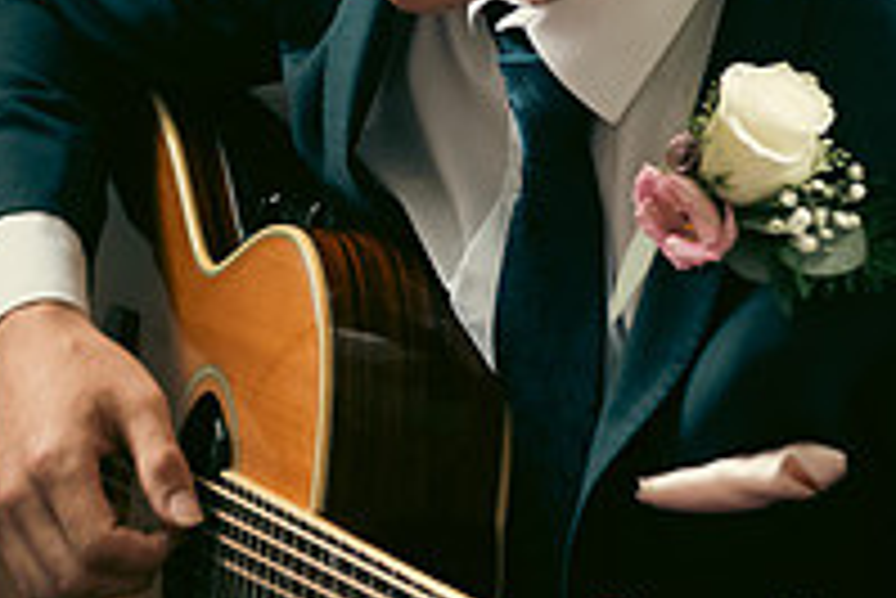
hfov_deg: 10.1
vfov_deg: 6.7
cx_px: 630
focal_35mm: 204
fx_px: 5081
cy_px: 155
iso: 800
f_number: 3.5
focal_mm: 70
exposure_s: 1/160
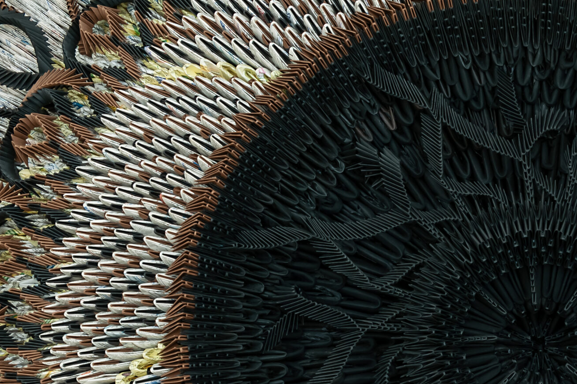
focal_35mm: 82
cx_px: 522
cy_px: 341
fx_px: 1313
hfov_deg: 24.1
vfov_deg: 16.4
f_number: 8
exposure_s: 1/125
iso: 400
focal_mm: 42
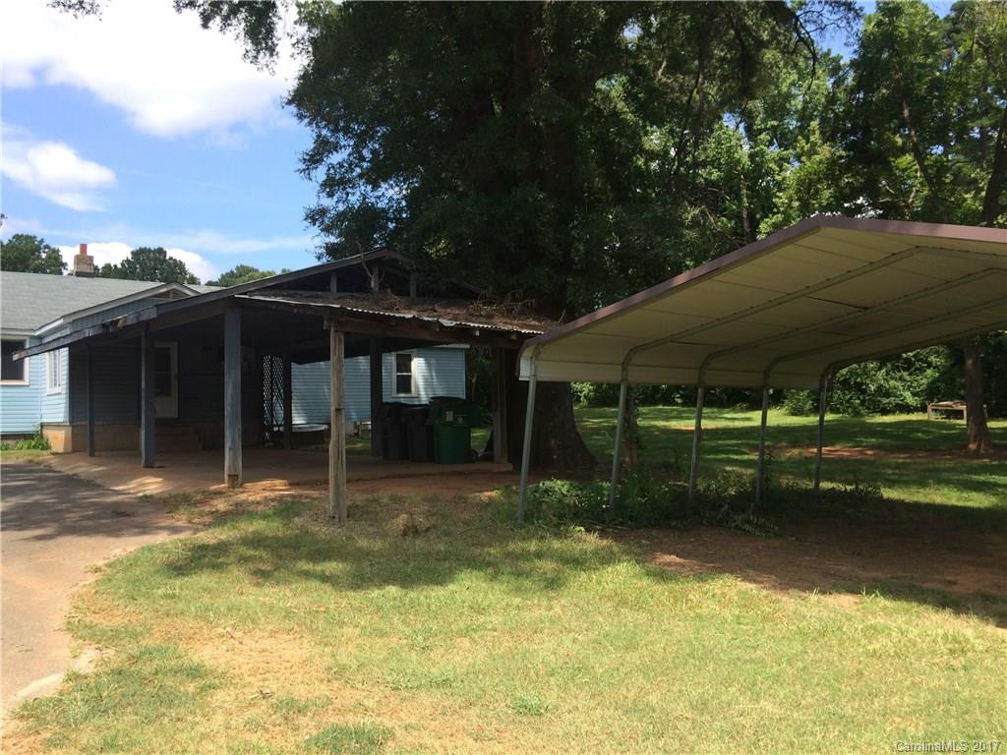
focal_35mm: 29
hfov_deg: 61.7
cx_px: 504
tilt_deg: +0.6
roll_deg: +2.4
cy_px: 378
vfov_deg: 48.2
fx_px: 844
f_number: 2.2
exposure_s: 1/1026
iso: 32
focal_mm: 4.15
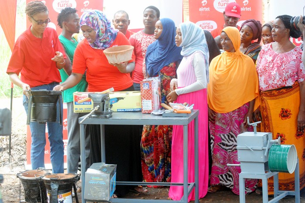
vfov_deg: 16.5
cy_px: 102
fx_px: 699
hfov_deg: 24.6
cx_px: 152
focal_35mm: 82
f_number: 8
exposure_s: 1/250
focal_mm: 55
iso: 800
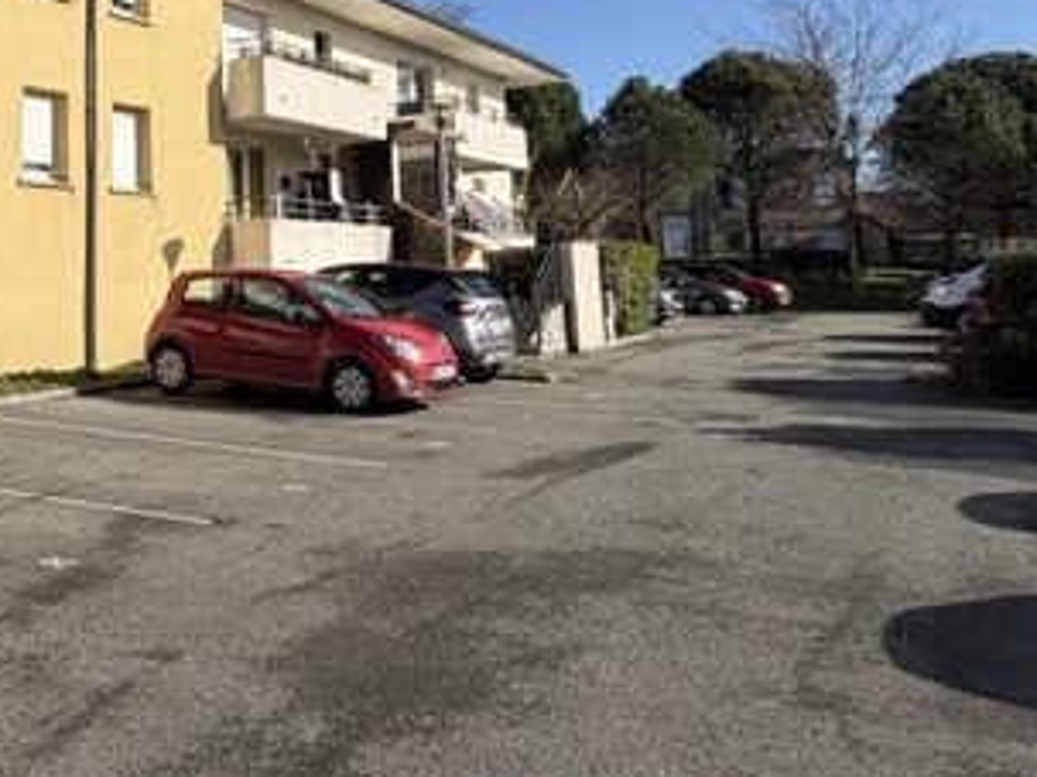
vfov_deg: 36.6
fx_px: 1108
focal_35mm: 37
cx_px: 250
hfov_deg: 48.1
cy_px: 99
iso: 20
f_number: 2.2
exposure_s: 1/853
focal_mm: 2.22
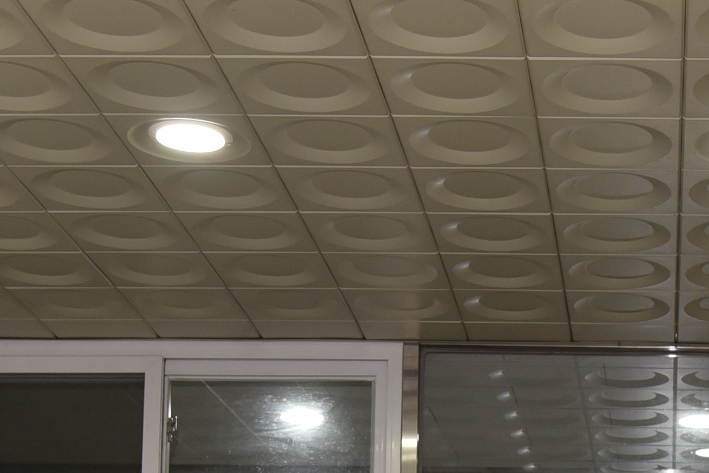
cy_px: 783
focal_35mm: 104
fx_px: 2048
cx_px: 641
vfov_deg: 12.3
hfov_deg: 19.3
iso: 800
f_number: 5
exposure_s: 1/100
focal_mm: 29
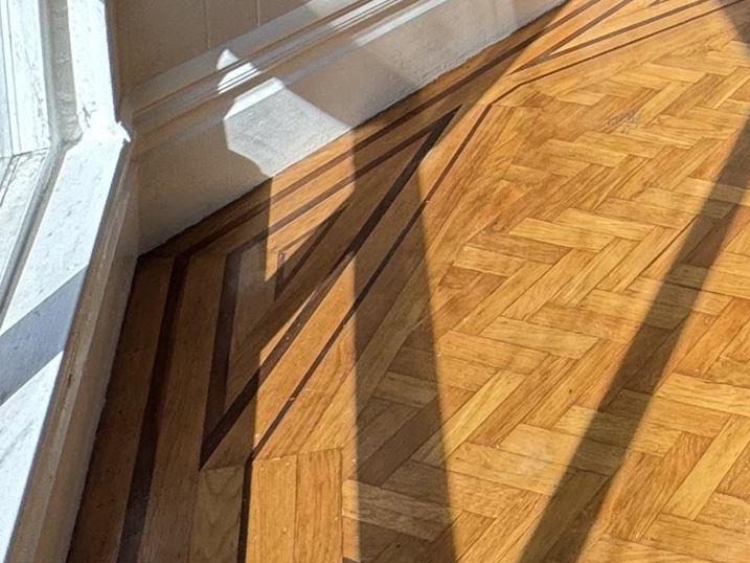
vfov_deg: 19.4
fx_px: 1300
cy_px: -402
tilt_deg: -7.5
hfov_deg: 23.9
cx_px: 1180
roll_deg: -3.0
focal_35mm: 60
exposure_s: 1/243
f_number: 2.2
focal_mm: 2.22
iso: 40
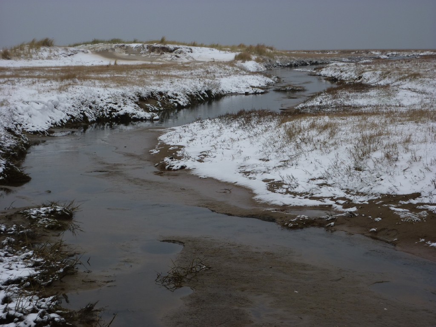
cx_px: 218
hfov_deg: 30.7
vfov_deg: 23.3
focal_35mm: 63
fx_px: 794
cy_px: 164
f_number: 4
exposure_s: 1/200
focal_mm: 10.3
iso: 80
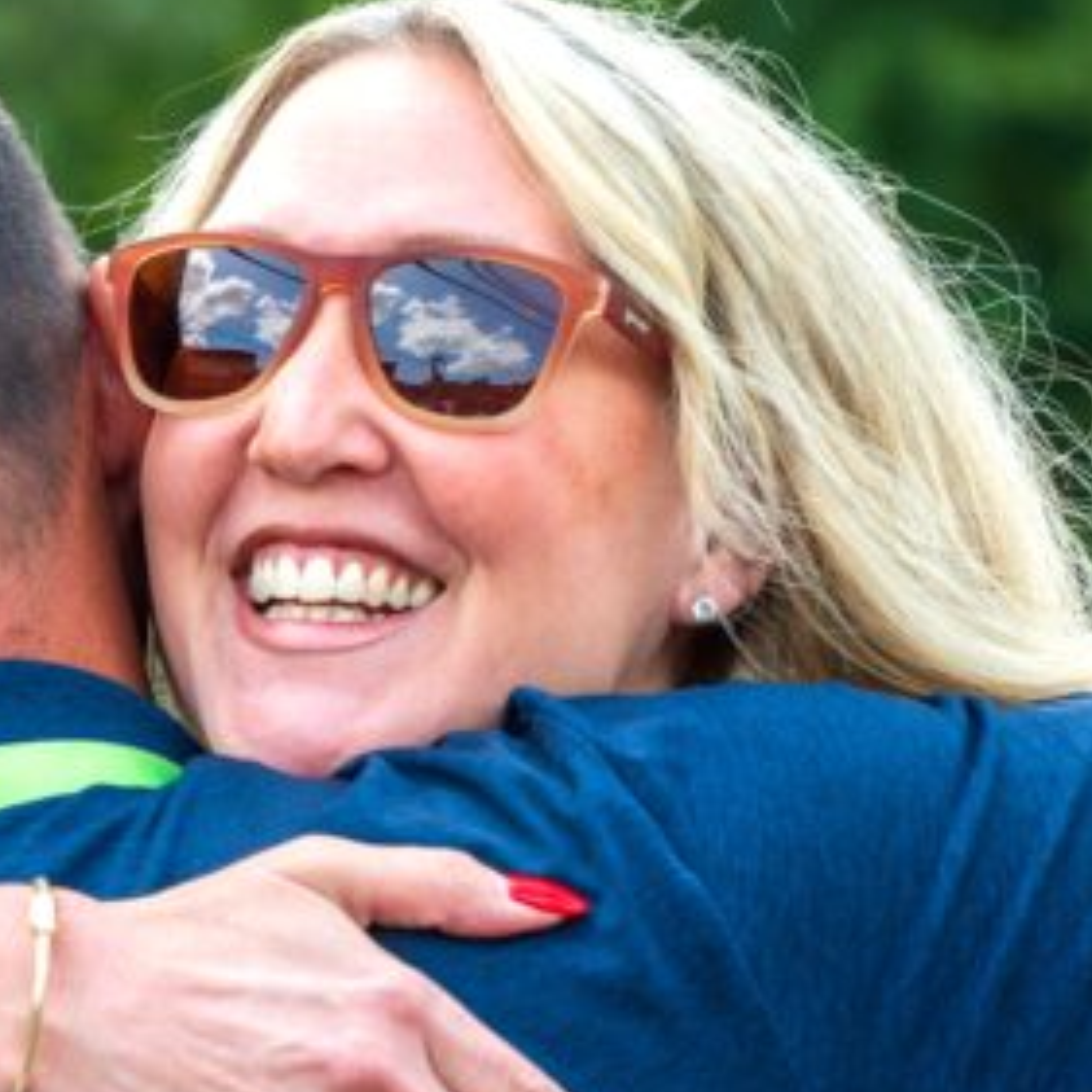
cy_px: 979
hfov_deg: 6.5
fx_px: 9529
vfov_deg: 6.5
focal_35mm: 267
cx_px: 152
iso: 100
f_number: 5.6
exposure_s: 1/200
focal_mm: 105
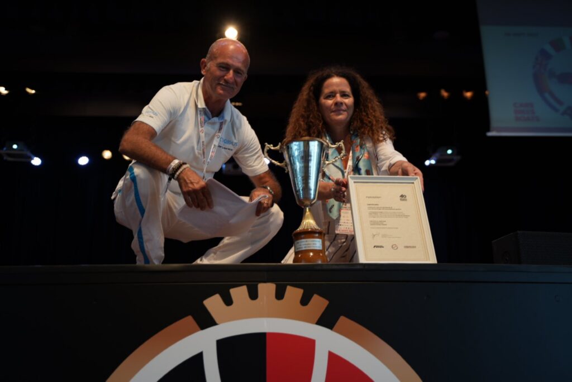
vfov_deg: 32.7
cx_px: 286
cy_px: 191
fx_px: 652
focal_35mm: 41
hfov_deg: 47.4
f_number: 2.8
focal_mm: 41
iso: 200
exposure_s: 1/160
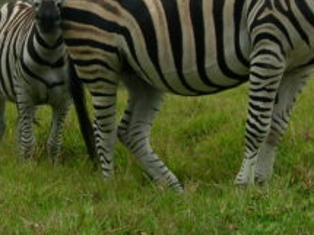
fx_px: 789
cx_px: 108
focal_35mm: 87
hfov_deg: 22.4
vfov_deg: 16.5
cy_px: -11
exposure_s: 1/280
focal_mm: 5.7
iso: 50
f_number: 4.9
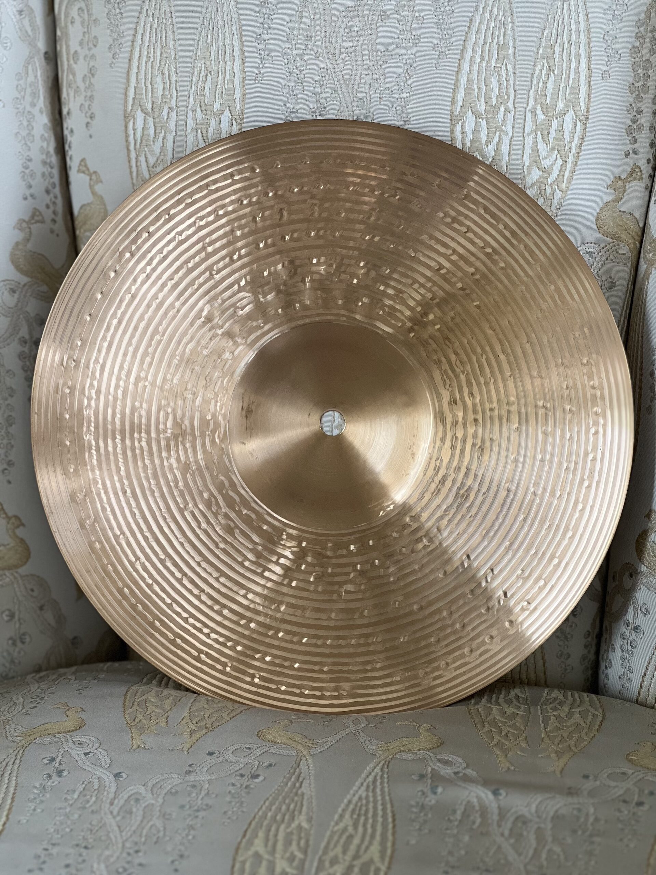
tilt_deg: -23.8
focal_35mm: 77
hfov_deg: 19.1
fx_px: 1946
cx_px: 328
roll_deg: +3.2
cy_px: 438
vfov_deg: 25.3
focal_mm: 9
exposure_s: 1/121
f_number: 2.8
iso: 200
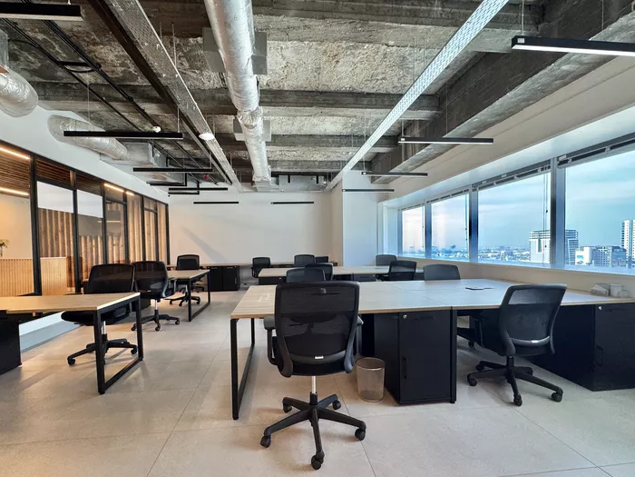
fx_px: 294
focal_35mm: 16
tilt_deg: -2.2
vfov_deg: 78.0
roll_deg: +0.7
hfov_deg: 94.5
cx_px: 308
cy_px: 257
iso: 125
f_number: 2.2
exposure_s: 1/99
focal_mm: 2.22
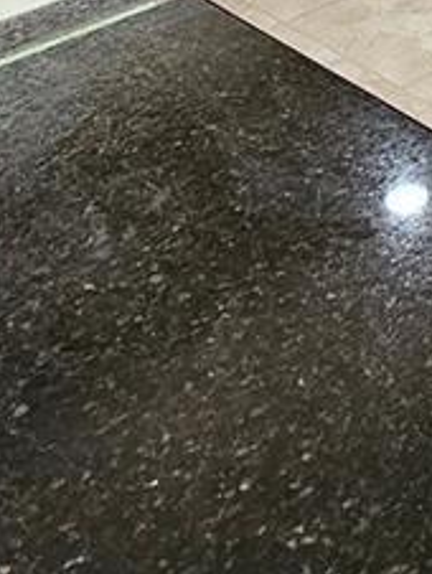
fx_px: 1146
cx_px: 630
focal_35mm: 69
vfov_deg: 22.4
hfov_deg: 19.0
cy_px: -315
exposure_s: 1/40
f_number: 2.2
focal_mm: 2.2
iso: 320
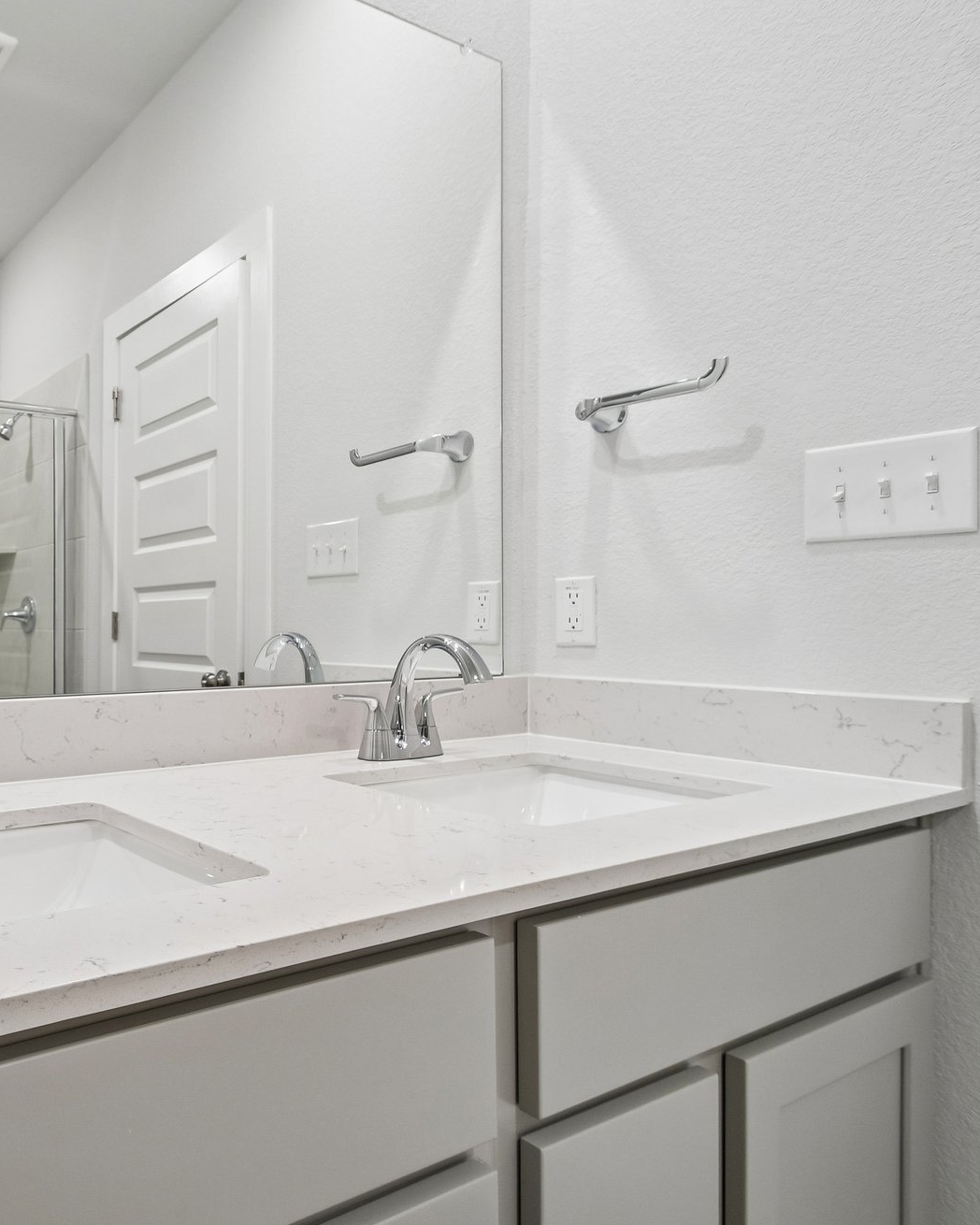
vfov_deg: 75.0
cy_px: 591
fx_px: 798
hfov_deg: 55.3
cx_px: 108
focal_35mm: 22
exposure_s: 1/15
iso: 400
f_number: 8
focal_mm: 10
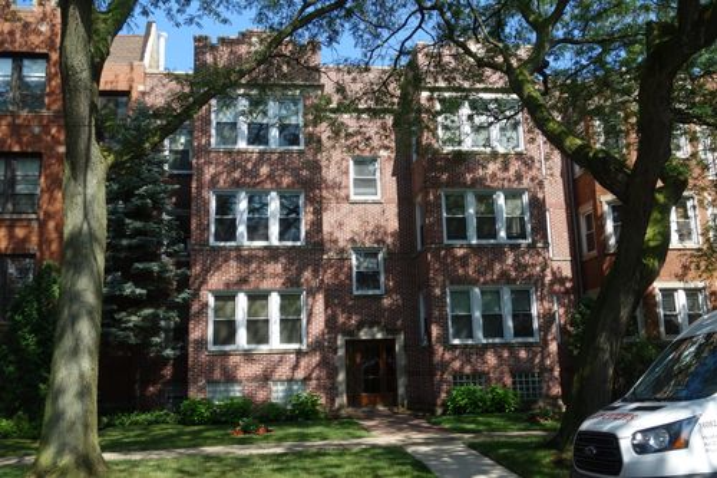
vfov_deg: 38.9
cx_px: 358
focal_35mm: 34
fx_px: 677
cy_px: 239
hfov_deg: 55.8
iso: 125
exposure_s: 1/250
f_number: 5.6
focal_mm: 12.48
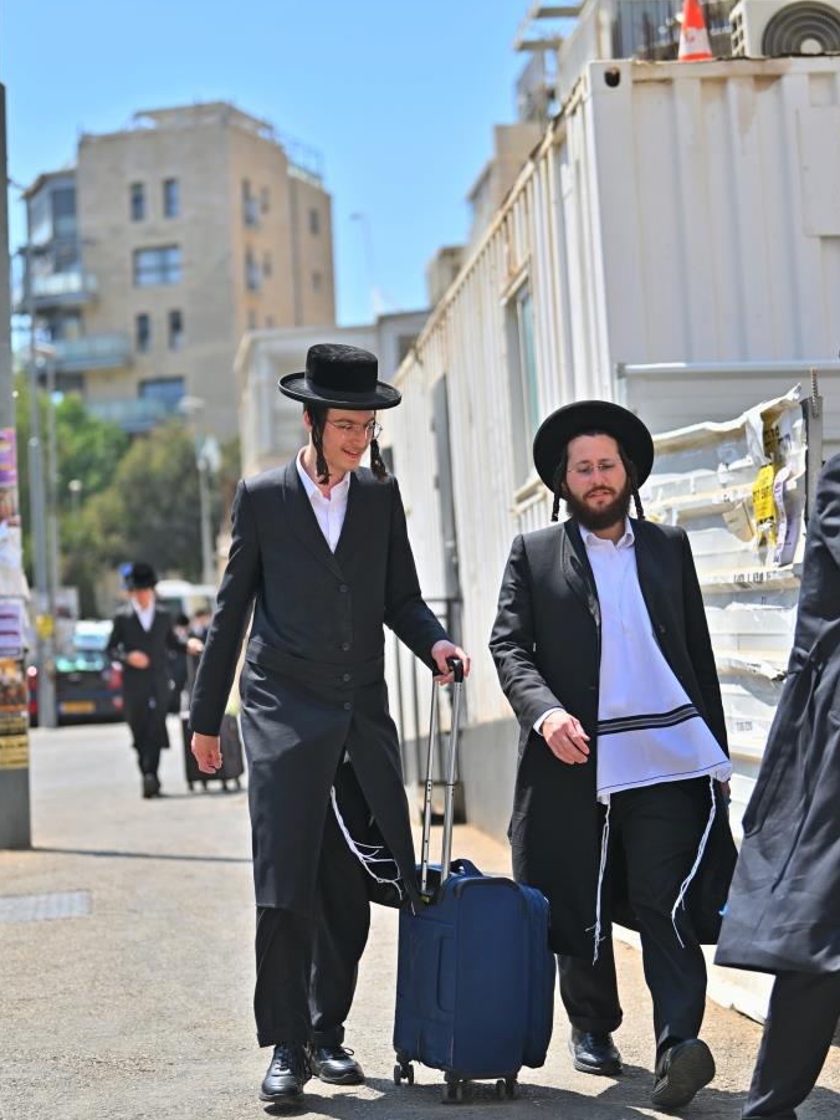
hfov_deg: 15.7
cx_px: 421
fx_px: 3041
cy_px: 622
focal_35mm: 94
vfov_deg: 20.9
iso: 125
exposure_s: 1/2500
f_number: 2.8
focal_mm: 86
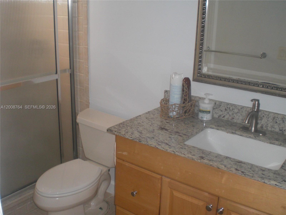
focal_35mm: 38
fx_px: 314
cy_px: 108
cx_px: 143
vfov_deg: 37.7
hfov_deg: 49.0
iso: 200
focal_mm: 6.3
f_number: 3.1
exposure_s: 1/60
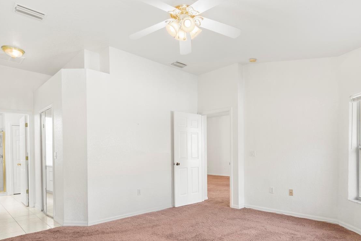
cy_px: 152
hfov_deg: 76.1
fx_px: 231
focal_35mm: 23
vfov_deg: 54.4
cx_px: 188
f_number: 11
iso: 100
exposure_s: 2
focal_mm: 16
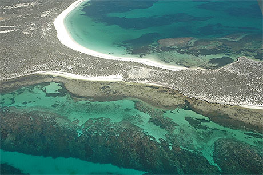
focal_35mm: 40
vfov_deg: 33.0
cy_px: 88
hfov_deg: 48.0
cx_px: 132
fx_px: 296
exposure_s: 1/125
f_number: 16
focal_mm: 27
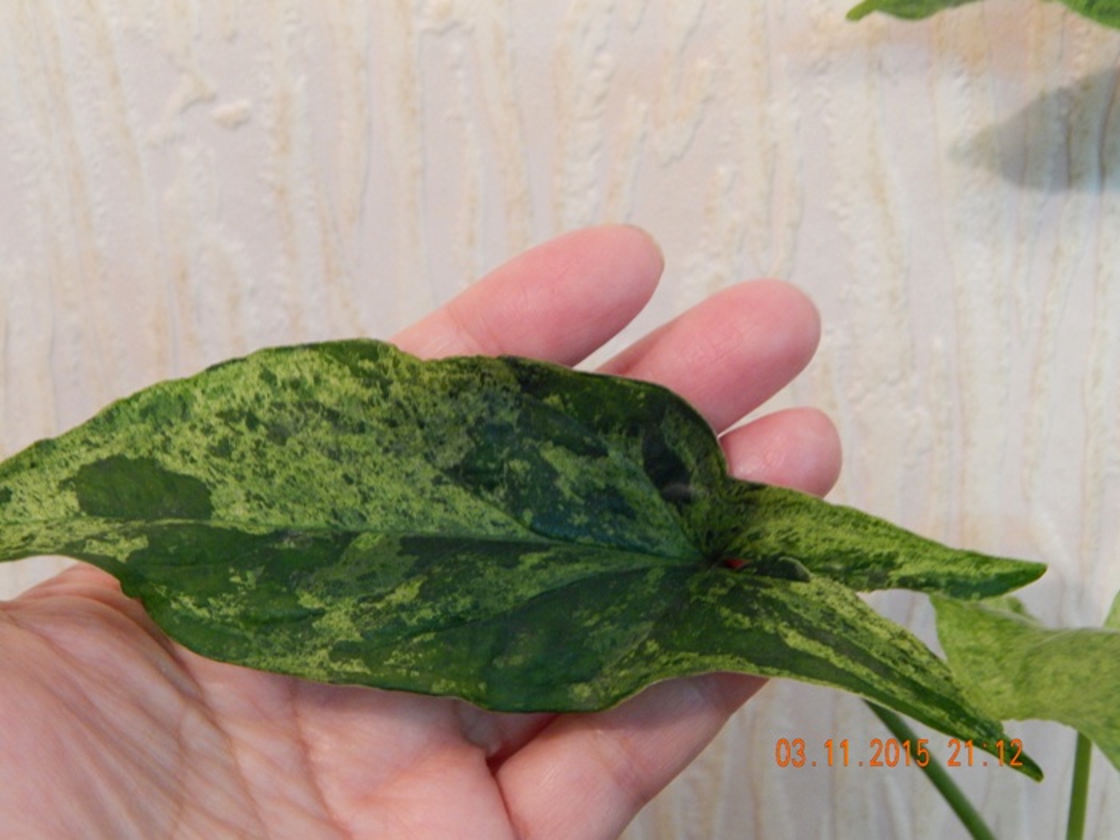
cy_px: 420
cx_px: 560
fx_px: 1974
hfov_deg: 31.7
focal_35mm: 61
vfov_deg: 24.0
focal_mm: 10.9
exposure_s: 1/10
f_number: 4
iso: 400
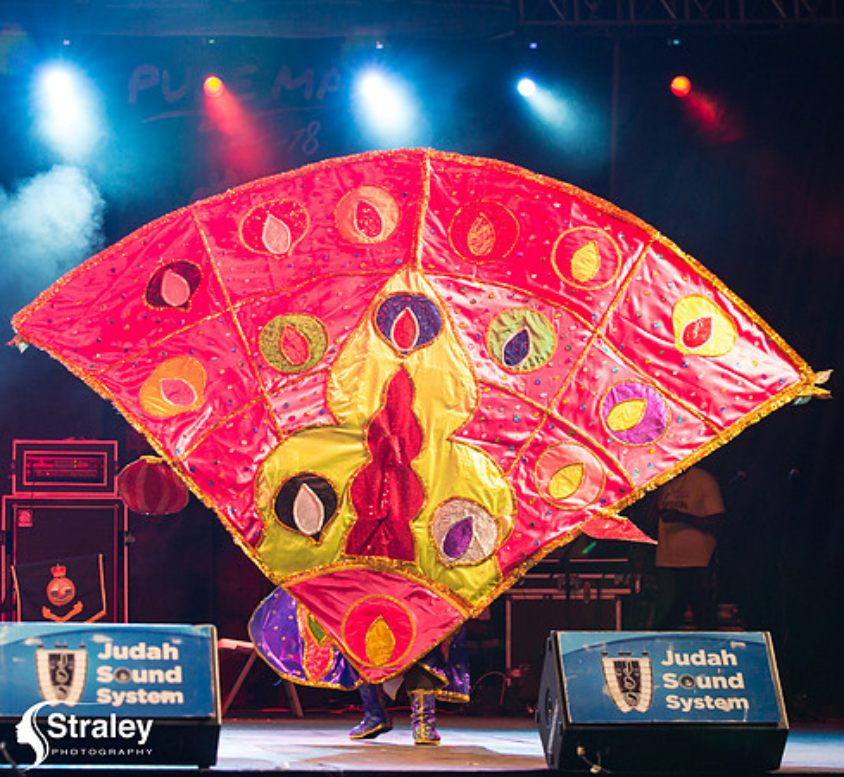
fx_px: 2579
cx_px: 360
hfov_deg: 18.6
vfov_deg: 17.1
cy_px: 335
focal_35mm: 97
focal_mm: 70
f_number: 5.6
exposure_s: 1/160
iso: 3200
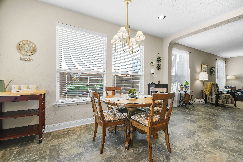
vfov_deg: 77.3
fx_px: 101
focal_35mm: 15
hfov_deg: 100.4
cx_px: 122
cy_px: 81
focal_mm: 10
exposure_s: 1/3
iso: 125
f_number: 5.6
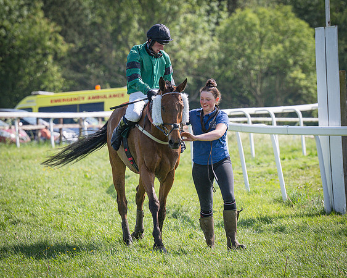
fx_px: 3266
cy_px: 148
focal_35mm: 318
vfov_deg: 4.9
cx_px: 213
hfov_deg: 6.1
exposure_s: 1/1600
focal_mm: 155
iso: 200
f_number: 4
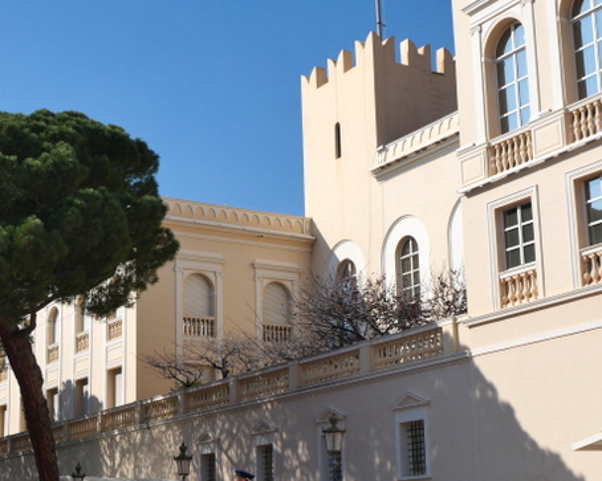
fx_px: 1176
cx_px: 195
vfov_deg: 23.1
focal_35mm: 66
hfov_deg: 28.5
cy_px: 305
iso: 200
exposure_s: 1/500
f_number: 11
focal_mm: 24
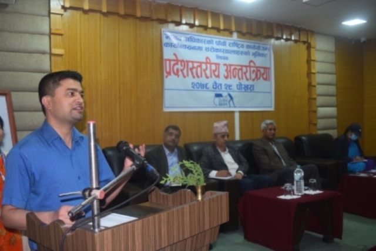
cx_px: 188
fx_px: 360
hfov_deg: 55.1
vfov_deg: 38.4
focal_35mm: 34
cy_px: 126
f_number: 5
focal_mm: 23
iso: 800
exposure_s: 1/100
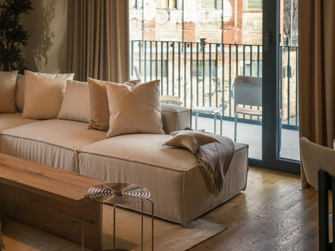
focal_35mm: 54
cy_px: 68
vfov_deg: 26.7
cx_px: 80
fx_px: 523
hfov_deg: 34.7
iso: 800
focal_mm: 45
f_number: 4
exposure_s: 1/320
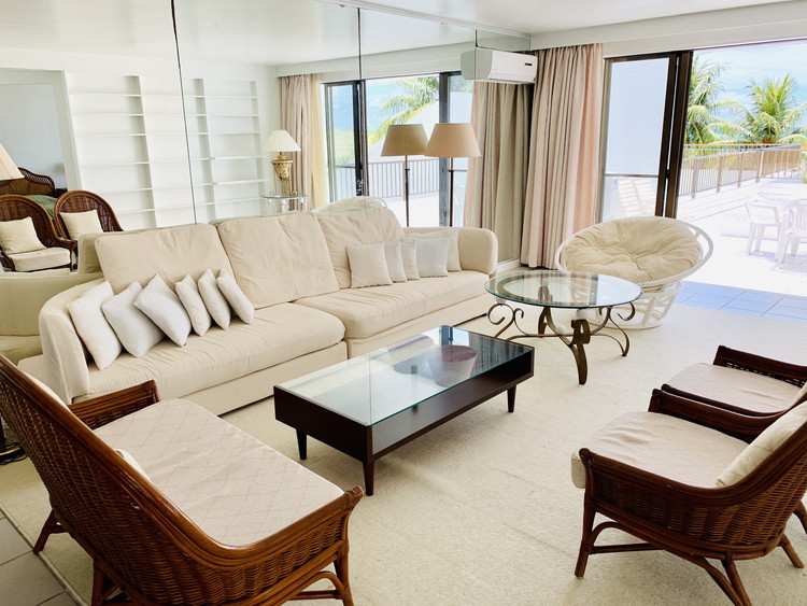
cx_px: 404
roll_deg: +1.2
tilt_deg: -15.3
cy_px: 303
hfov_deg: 67.3
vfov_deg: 53.1
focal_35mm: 26
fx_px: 606
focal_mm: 4.25
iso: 25
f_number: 1.8
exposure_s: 1/392
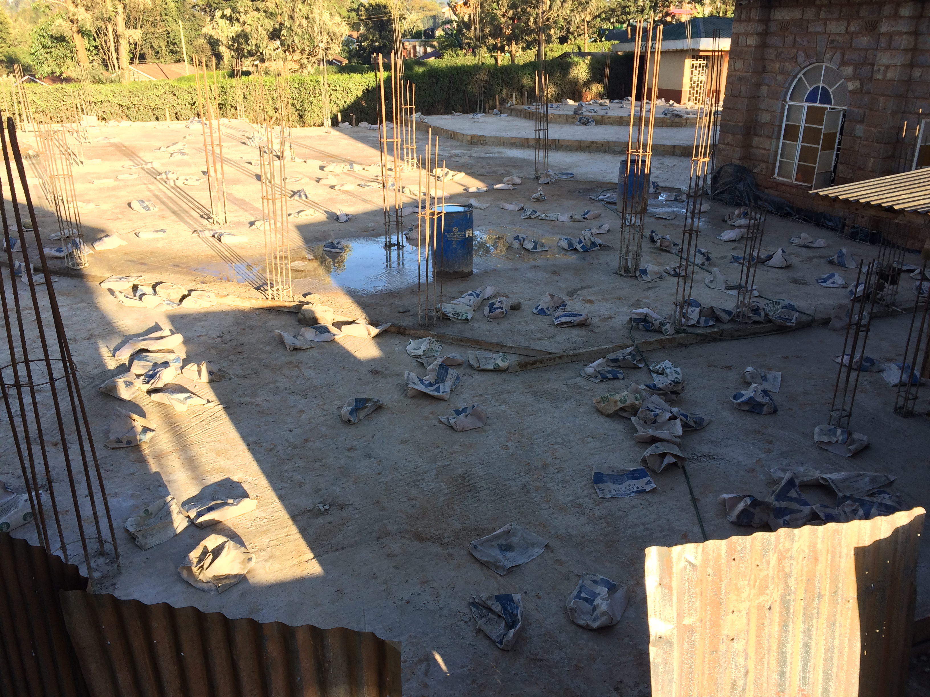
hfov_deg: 61.7
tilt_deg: -21.0
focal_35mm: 29
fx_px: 779
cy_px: 348
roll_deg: +0.5
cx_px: 465
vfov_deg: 48.2
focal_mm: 4.15
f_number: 2.2
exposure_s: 1/394
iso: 32
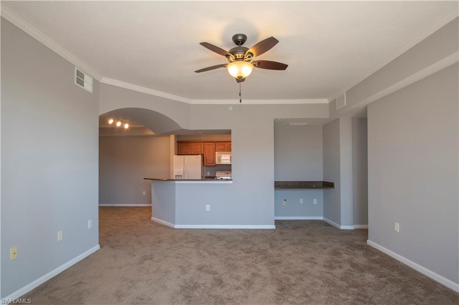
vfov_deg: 69.6
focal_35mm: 17
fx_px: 220
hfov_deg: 92.5
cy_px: 152
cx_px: 230
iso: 400
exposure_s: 1/60
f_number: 4
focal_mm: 11.5
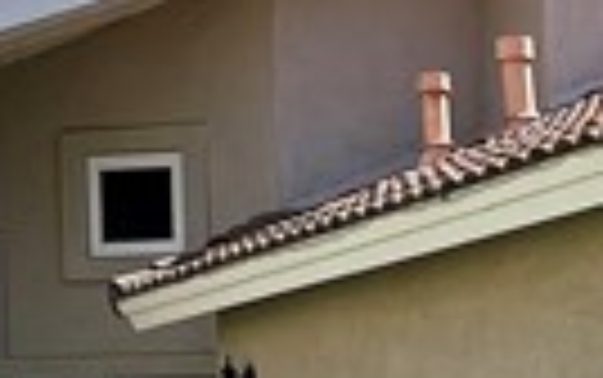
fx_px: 1727
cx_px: 747
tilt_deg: -3.3
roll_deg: +1.2
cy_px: 644
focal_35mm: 105
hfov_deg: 18.6
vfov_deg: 11.7
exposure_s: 1/690
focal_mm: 1.57
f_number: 1.8
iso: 32
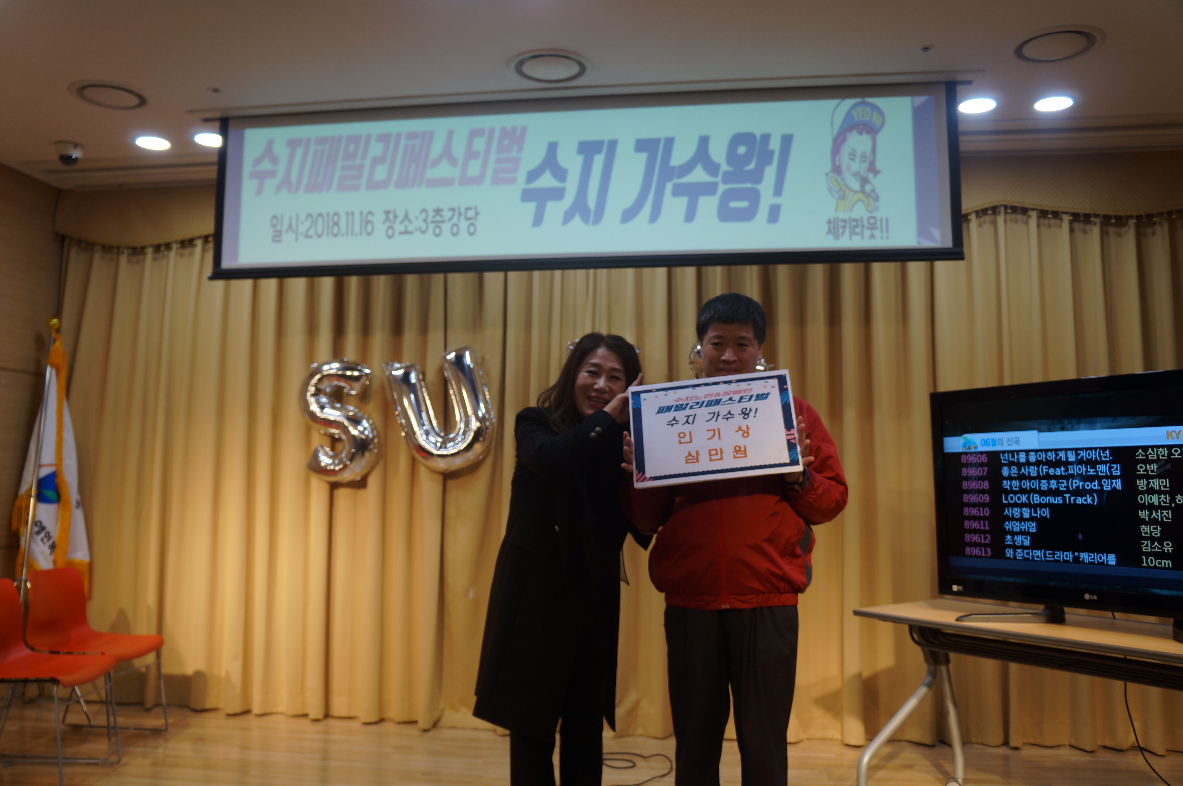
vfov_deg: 43.5
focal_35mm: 30
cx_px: 592
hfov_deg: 62.0
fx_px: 985
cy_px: 393
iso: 200
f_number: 4
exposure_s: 1/60
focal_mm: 20
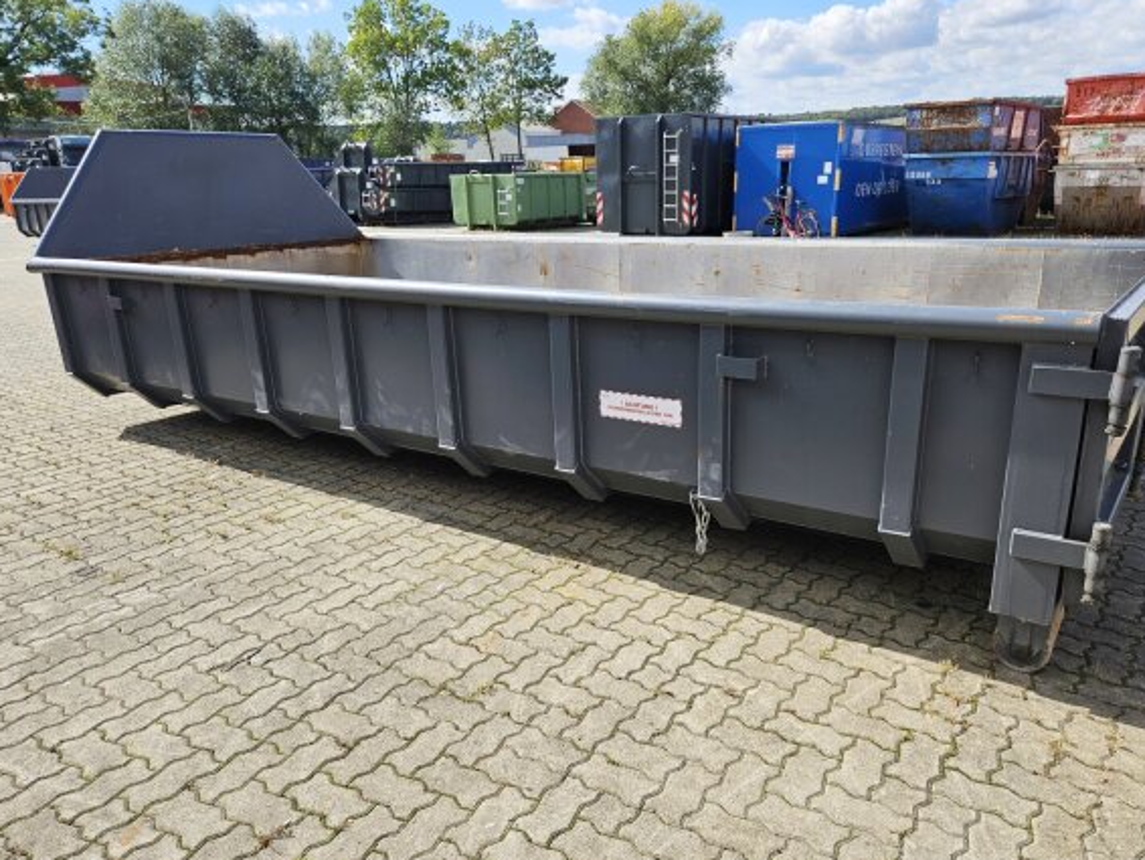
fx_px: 860
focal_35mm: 26
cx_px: 607
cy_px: 469
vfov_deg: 53.0
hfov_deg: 67.2
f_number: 1.8
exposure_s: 1/1339
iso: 25
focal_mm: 5.4
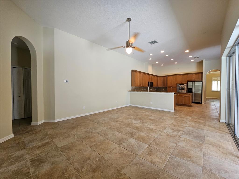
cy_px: 90
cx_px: 120
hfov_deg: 106.2
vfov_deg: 89.9
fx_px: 90
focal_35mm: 13
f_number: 2.2
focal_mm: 2.2
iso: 100
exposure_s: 1/60
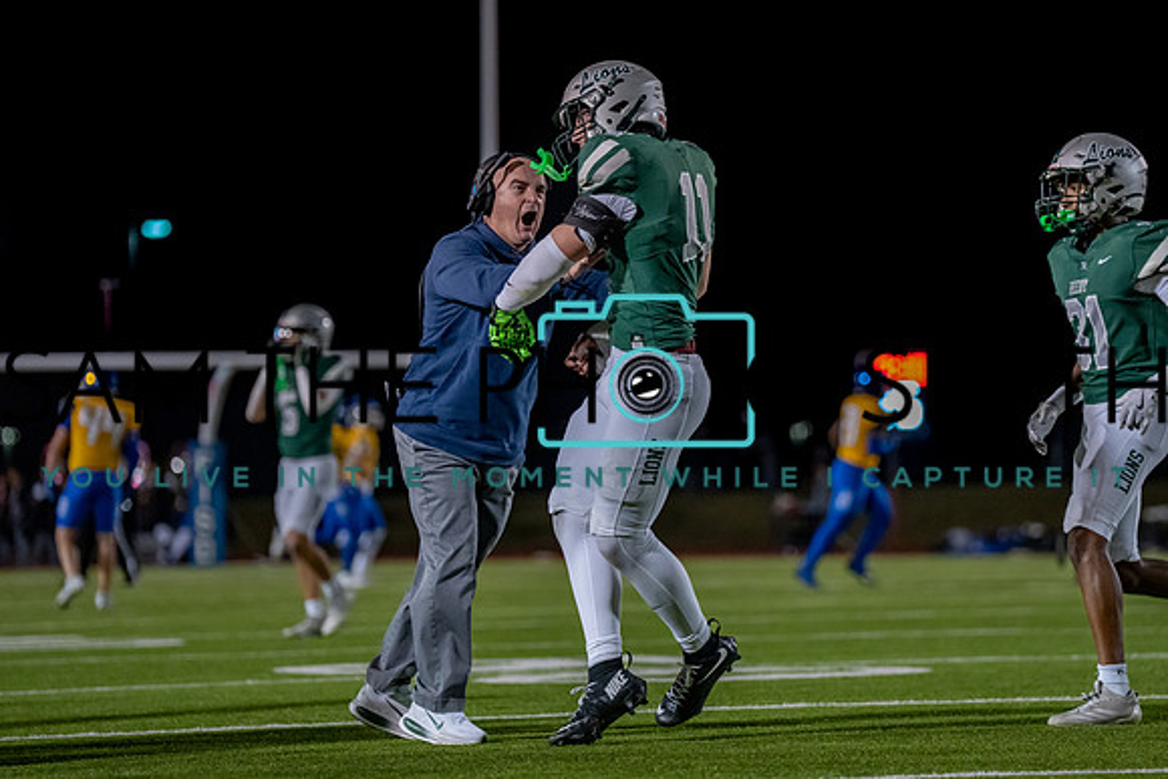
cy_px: 408
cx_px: 620
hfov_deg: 11.5
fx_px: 5779
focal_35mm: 178
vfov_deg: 7.7
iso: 4000
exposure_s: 1/1000
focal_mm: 153
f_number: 2.8
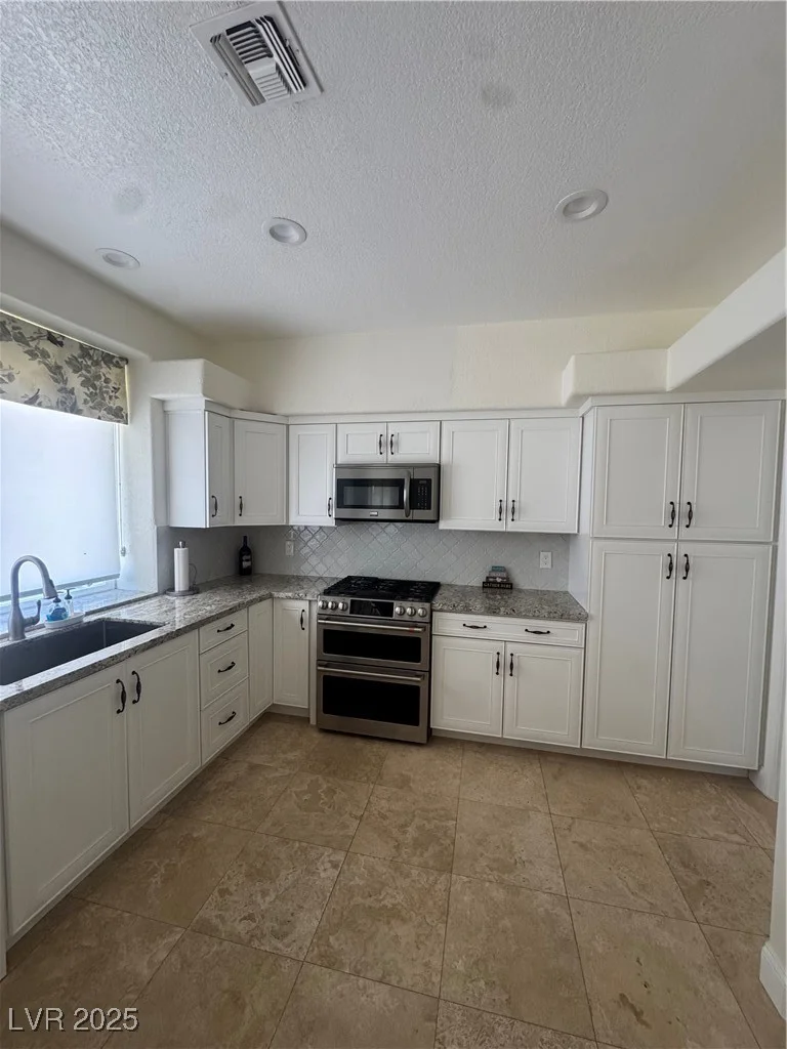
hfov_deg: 85.7
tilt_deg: -3.4
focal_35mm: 14
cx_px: 394
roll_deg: -1.3
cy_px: 524
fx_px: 424
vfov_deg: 102.1
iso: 250
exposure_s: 1/99
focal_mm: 2.22
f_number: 2.2
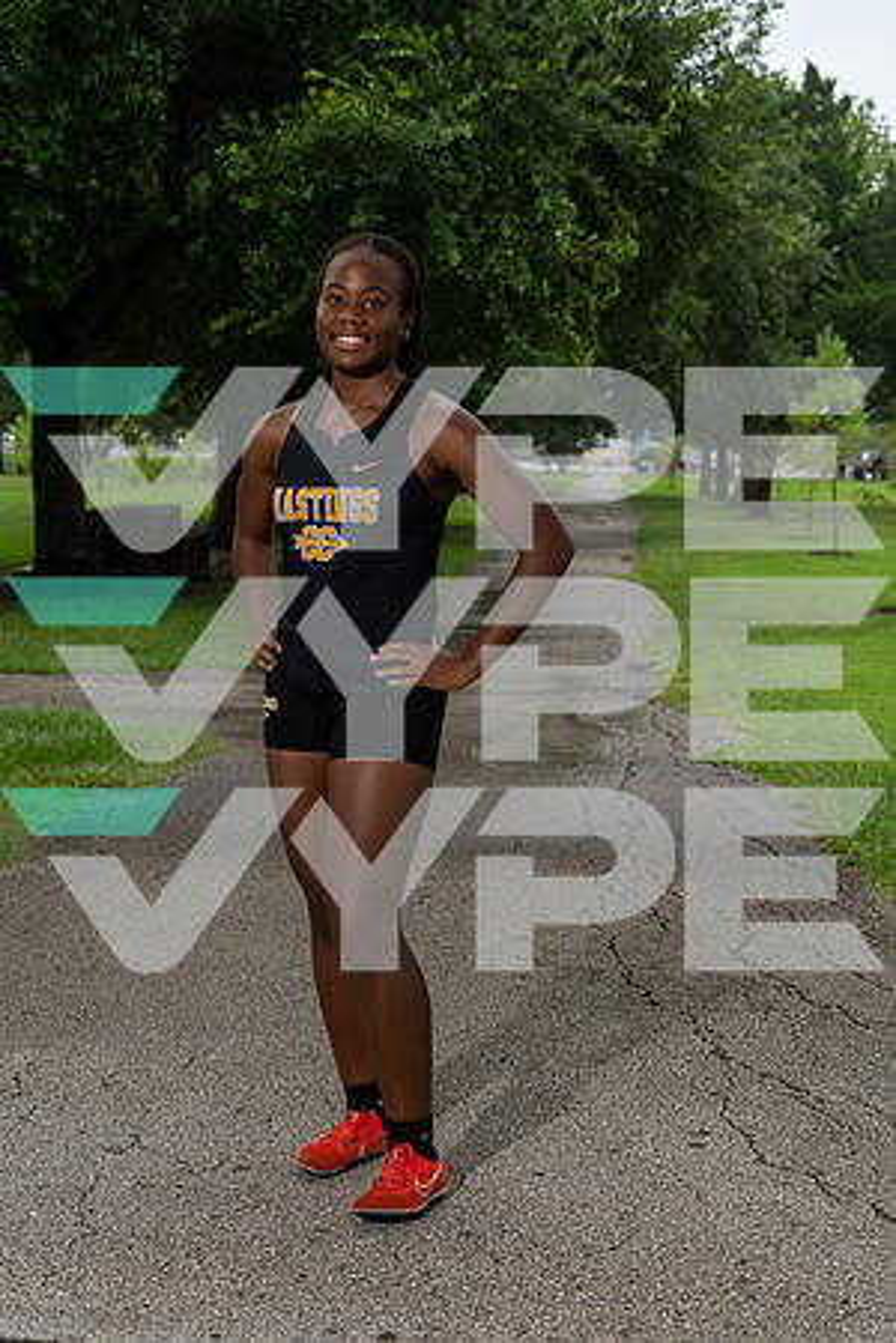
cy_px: 672
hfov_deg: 23.8
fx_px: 2128
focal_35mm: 57
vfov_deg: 35.1
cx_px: 448
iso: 500
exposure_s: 1/250
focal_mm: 57
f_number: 6.3
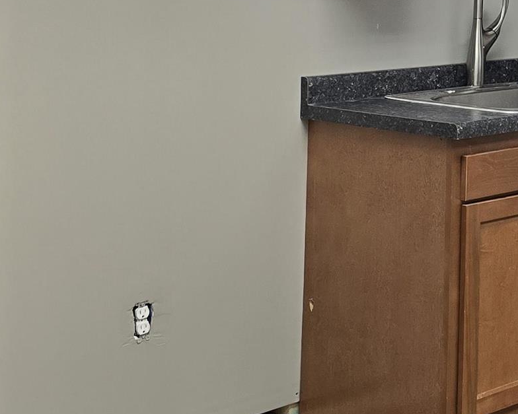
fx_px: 1349
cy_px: -52
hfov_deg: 19.0
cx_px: 789
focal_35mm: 88
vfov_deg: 16.9
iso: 125
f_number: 1.7
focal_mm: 6.3
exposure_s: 1/120
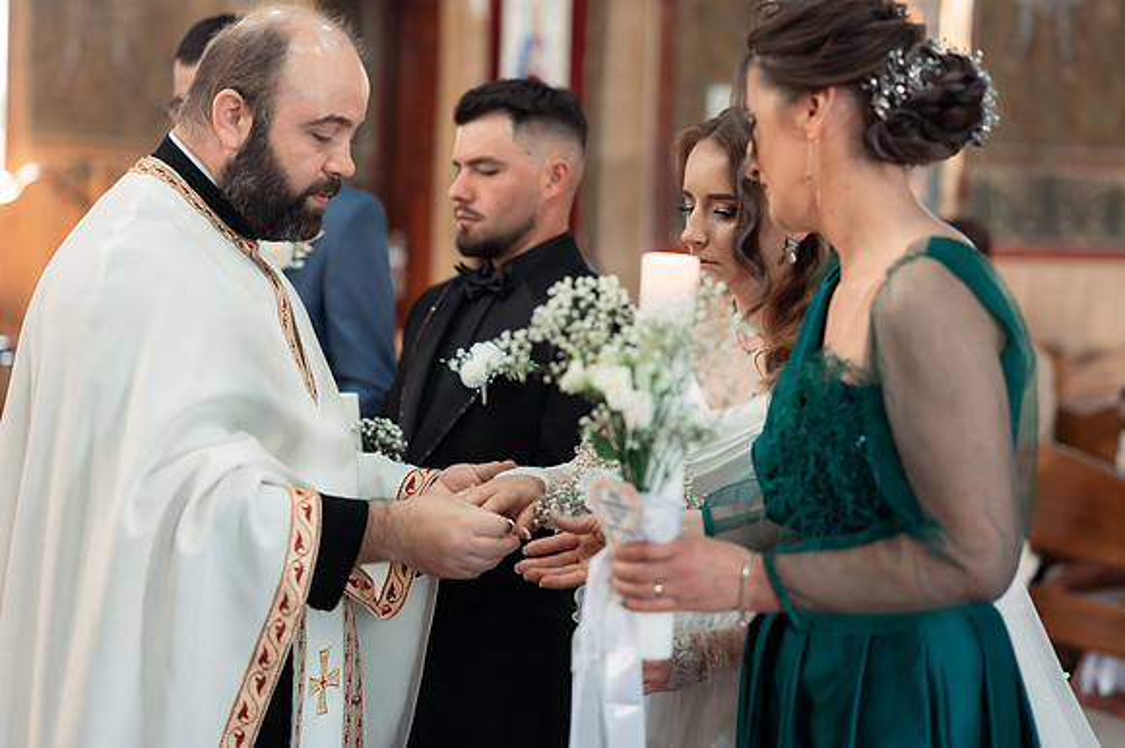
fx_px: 2655
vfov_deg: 16.1
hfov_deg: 23.9
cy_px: 374
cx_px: 562
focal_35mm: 85
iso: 1600
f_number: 2.2
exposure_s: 1/320
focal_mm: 85
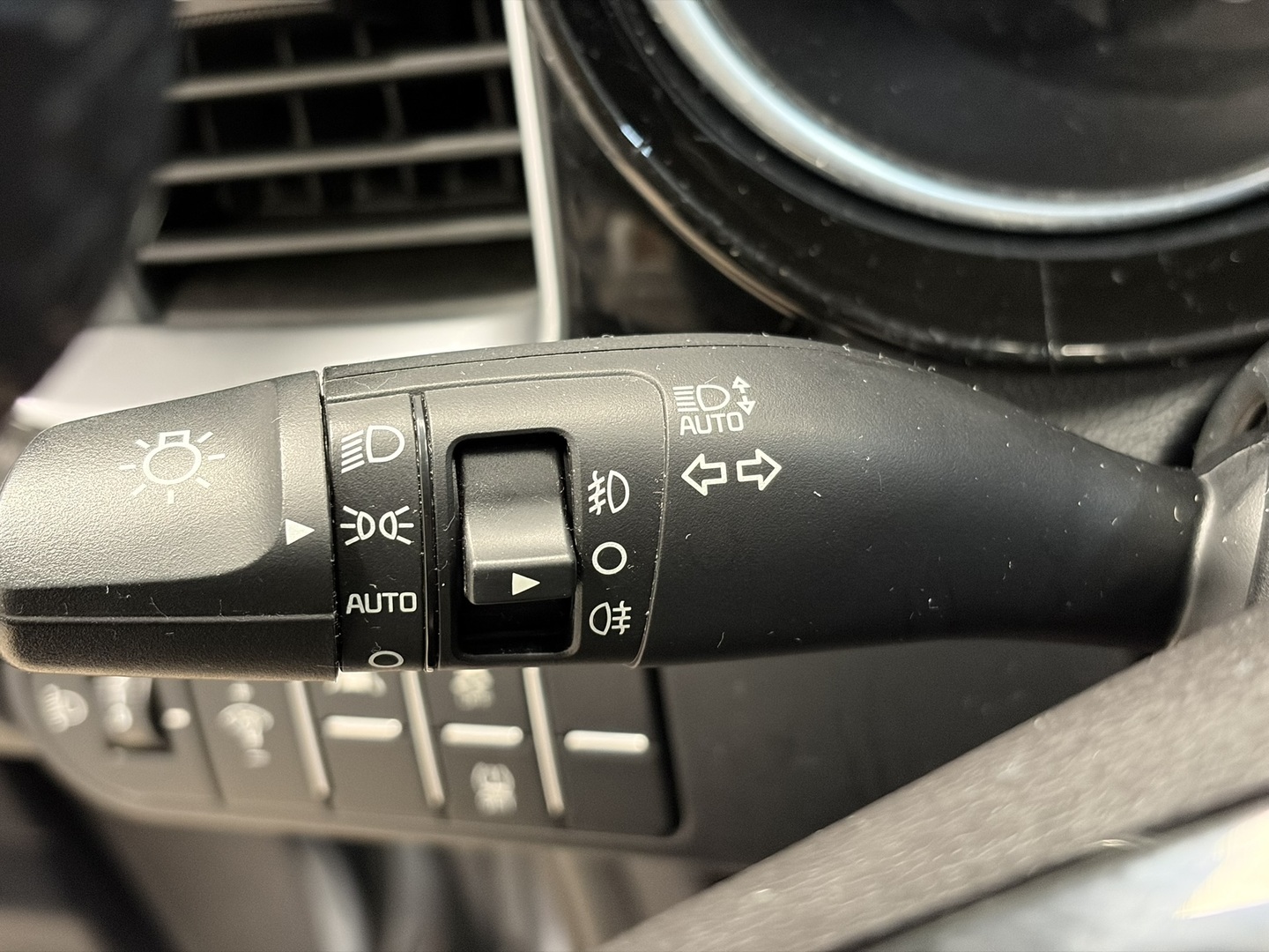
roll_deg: +21.2
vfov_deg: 28.0
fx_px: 1906
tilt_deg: -39.9
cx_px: 634
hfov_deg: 36.8
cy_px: 476
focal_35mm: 52
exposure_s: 1/30
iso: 320
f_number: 1.6
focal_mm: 5.96
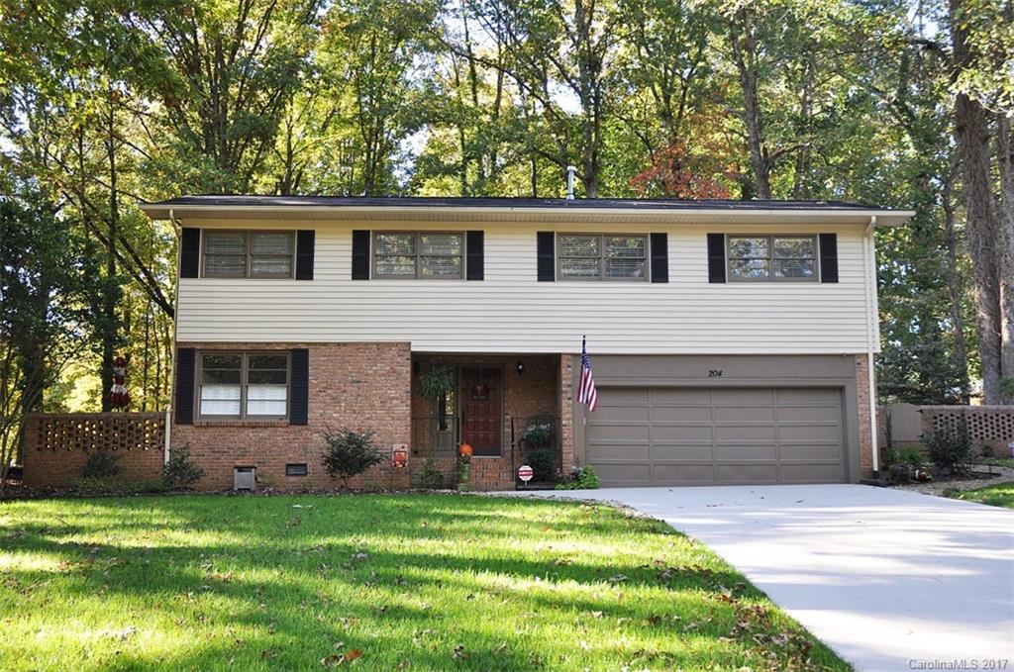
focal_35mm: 44
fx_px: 1223
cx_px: 507
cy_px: 336
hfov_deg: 45.0
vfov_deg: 30.7
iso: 200
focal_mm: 29
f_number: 4.5
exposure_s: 1/100
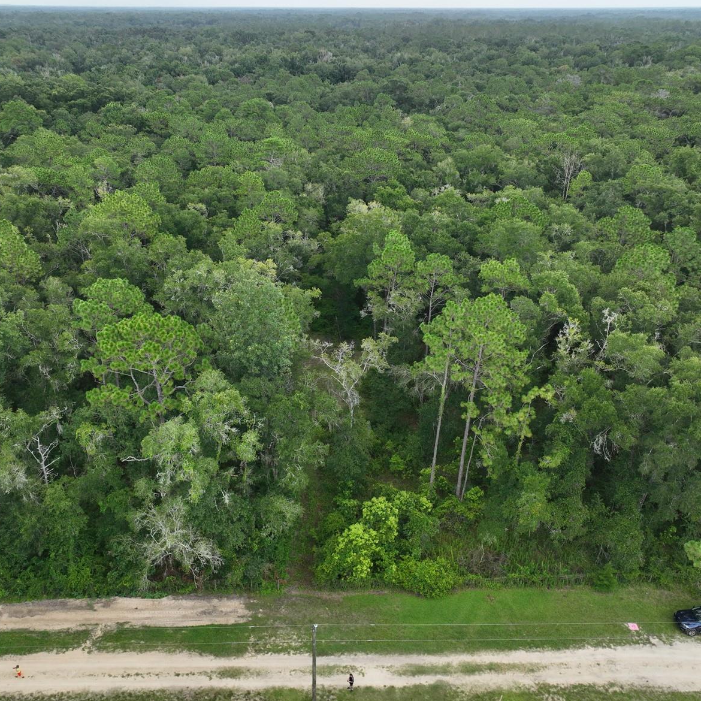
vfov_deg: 55.6
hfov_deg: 55.5
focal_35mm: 29
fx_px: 664
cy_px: 344
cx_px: 318
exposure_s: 1/640
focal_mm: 12.29
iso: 100
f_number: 2.8
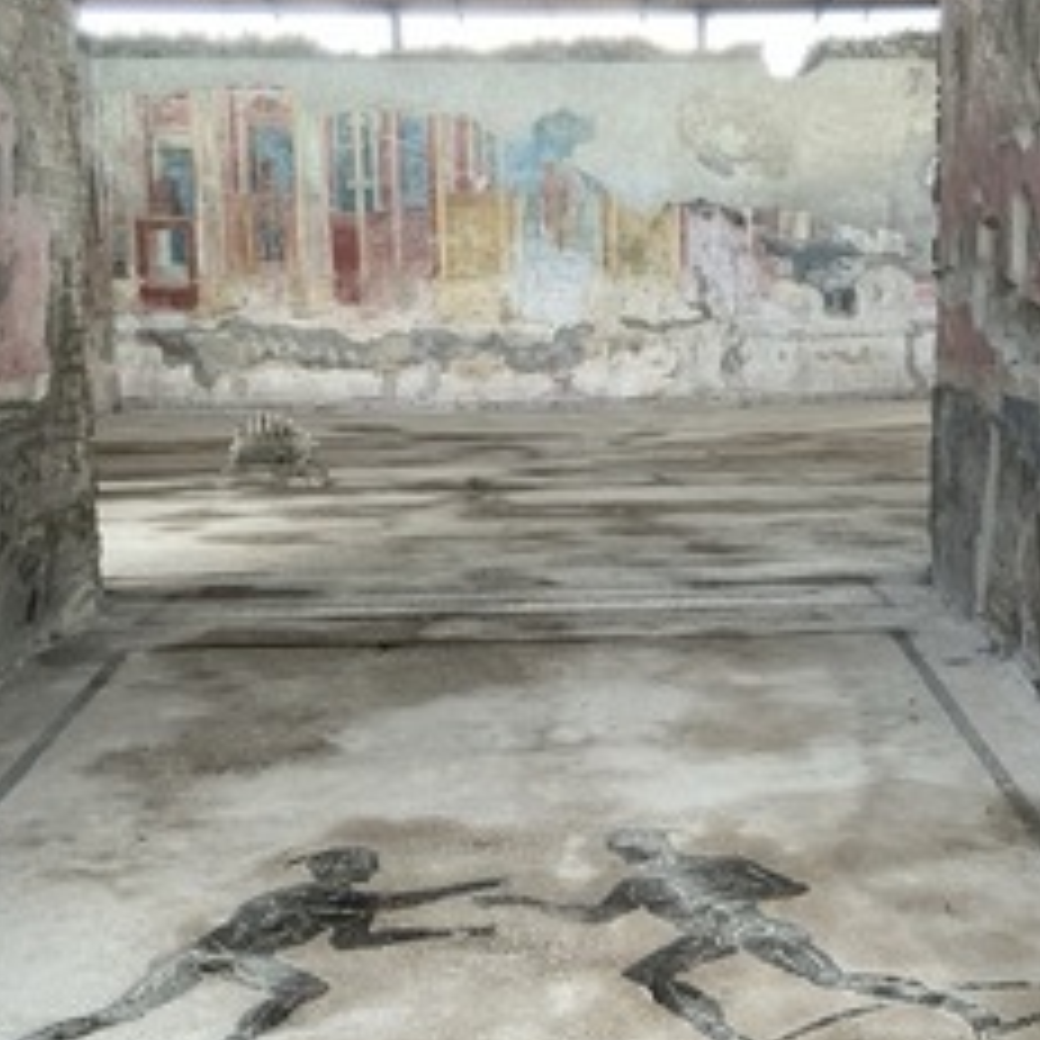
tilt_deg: -8.1
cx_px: 671
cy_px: 538
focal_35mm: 47
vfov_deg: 36.1
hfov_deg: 35.8
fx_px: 1598
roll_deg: +0.9
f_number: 1.8
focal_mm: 3
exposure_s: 1/122
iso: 64
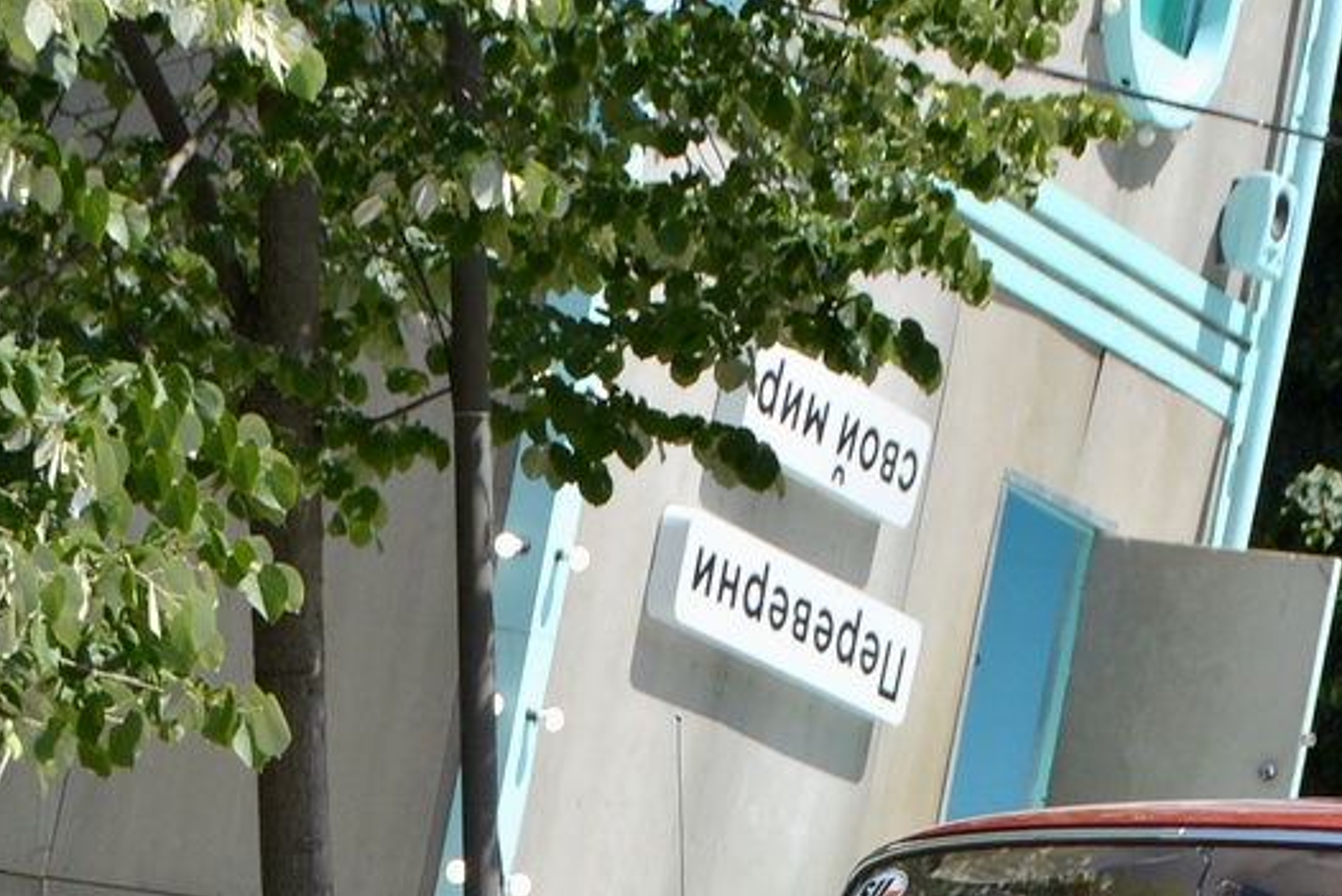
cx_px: 1230
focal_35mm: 188
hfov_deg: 10.9
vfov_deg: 7.3
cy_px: 1029
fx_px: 7010
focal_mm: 44
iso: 400
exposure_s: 1/1600
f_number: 6.3
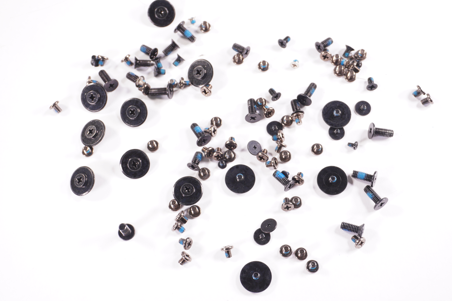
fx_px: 684
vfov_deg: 24.8
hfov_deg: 36.5
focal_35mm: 55
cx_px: 237
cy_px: 138
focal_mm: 33
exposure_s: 1/125
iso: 500
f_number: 5.6
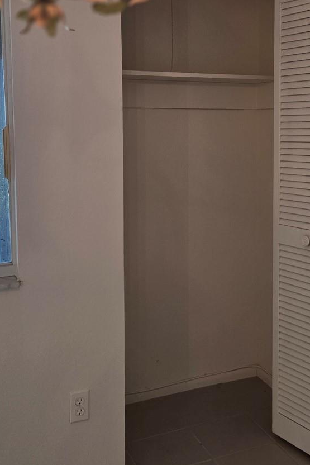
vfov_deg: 42.3
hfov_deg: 28.6
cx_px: 252
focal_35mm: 46
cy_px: 164
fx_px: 594
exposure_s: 1/120
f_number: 1.8
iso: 160
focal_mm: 5.4
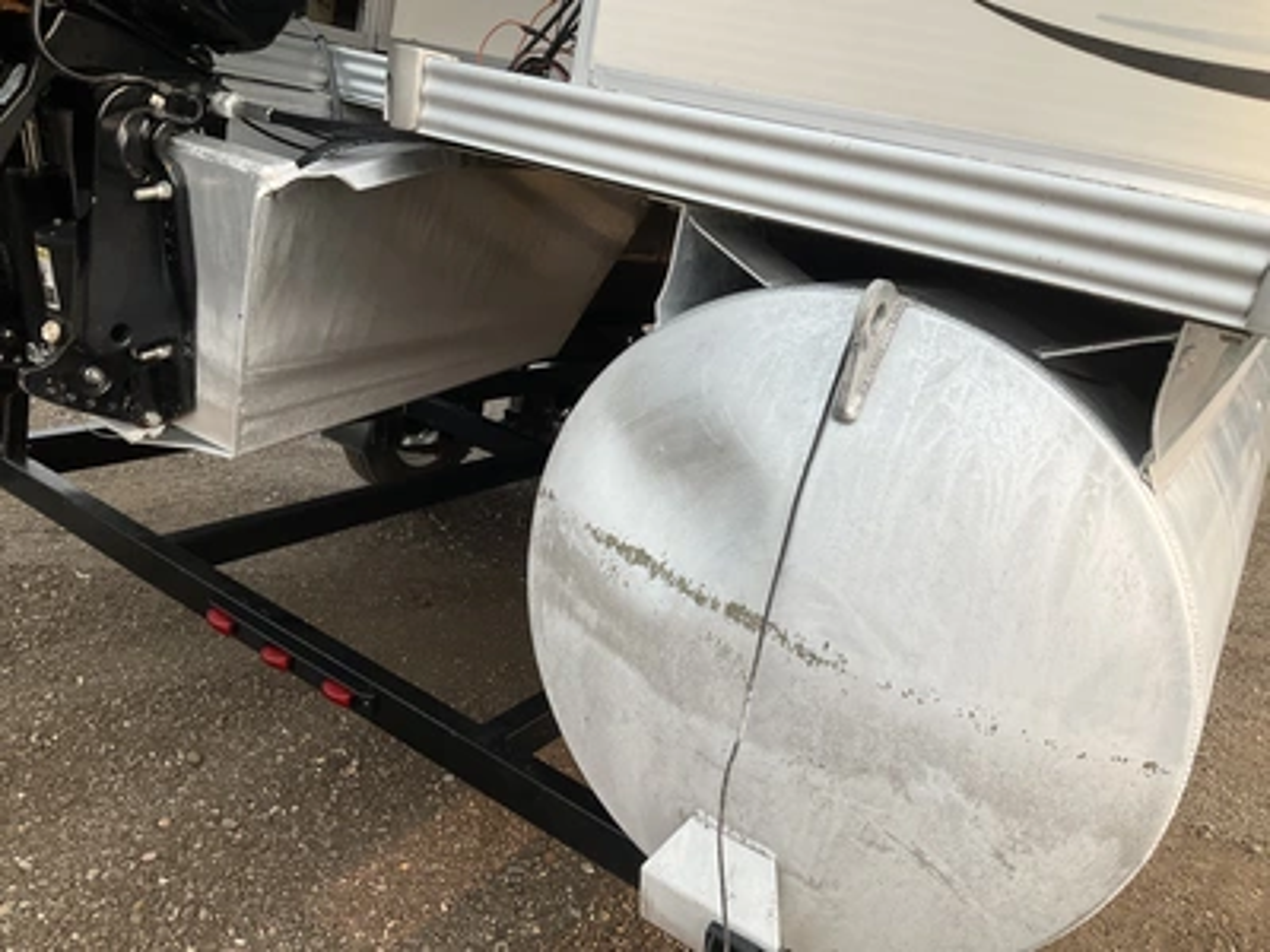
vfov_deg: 48.2
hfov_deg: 61.7
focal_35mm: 29
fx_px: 1064
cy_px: 476
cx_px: 635
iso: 25
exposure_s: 1/883
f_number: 1.8
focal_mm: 3
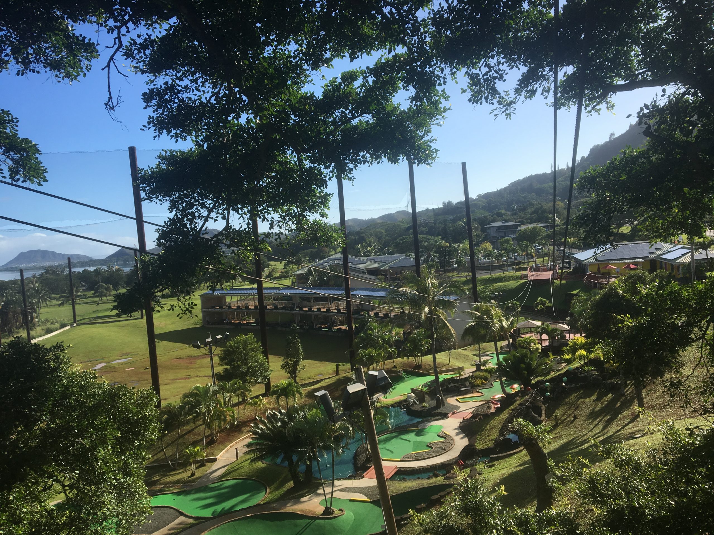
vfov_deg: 48.2
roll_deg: +3.2
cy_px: 268
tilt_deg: -2.4
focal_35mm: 29
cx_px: 357
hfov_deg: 61.7
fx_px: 598
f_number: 2.2
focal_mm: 4.15
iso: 25
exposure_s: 1/1425
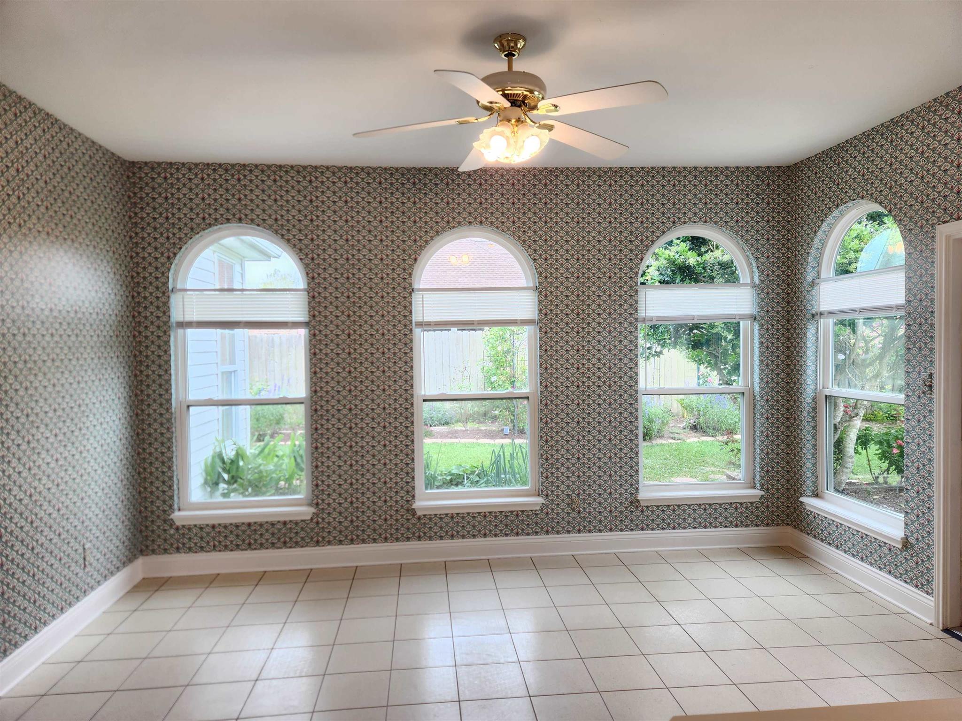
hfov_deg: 73.9
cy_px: 360
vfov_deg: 58.9
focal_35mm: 23
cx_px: 481
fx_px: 639
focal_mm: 5.4
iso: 50
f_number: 1.8
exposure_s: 1/120
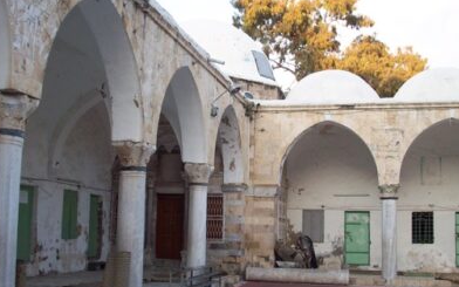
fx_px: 625
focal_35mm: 50
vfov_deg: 25.8
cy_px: 140
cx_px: 219
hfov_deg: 40.3
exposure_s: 1/139
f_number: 2.8
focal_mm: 6.2
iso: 80
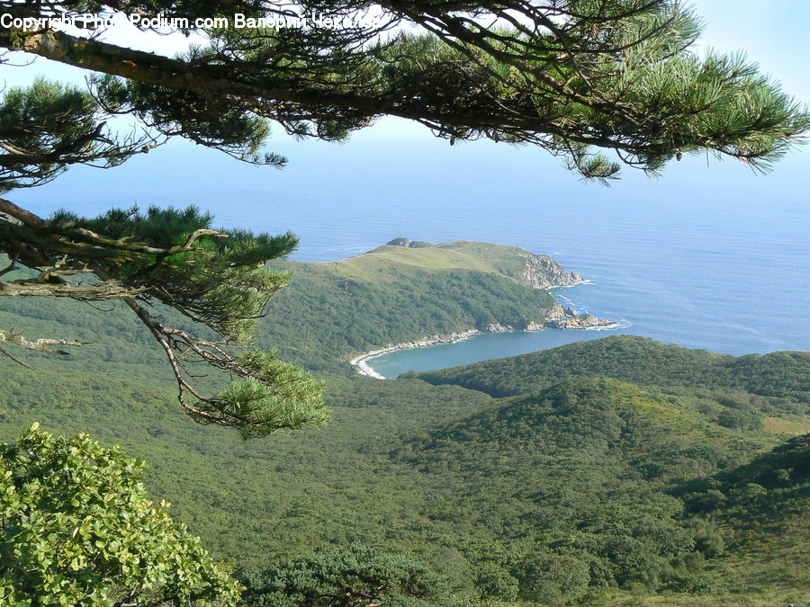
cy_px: 304
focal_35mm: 48
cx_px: 405
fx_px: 1123
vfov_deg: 30.3
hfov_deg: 39.7
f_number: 8
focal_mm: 8
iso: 80
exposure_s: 1/160
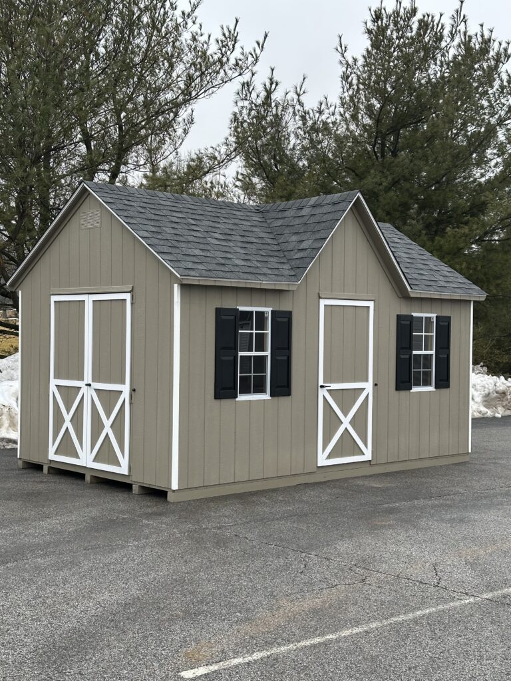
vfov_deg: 39.7
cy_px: 340
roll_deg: -0.4
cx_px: 256
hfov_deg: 30.3
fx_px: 945
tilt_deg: -3.9
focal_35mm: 48
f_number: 1.78
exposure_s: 1/355
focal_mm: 6.86
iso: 64
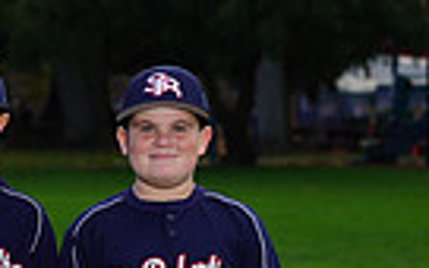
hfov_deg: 3.6
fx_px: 6851
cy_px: 452
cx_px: -438
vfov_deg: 2.2
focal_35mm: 586
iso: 160
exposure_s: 1/200
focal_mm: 135
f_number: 8
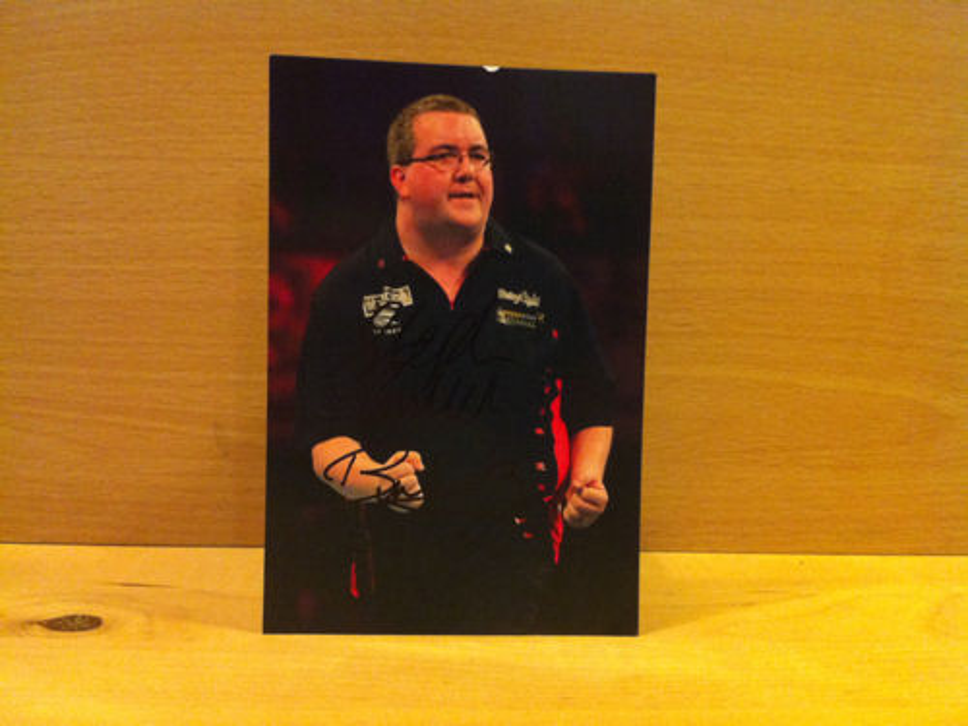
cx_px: 484
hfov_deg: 52.6
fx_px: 979
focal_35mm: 35
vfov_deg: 40.7
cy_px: 363
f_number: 2.8
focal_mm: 3.85
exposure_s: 1/15
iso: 500
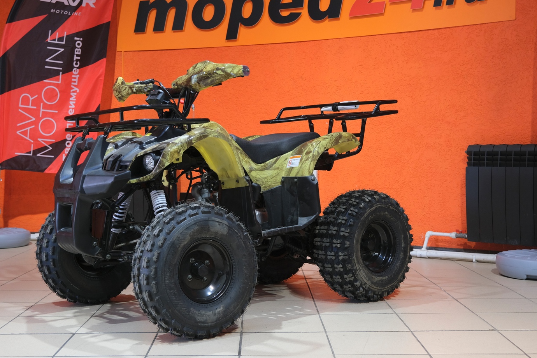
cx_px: 233
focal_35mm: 51
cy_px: 163
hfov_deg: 38.8
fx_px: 761
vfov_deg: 26.5
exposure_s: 1/60
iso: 800
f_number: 4
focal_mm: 29.2
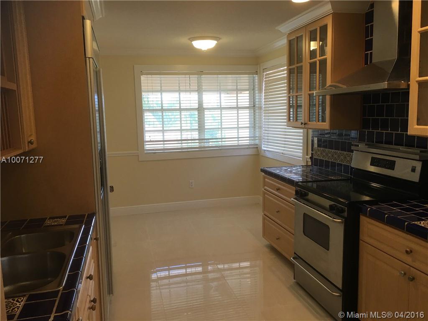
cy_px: 160
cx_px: 214
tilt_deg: -6.7
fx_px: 359
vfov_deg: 48.2
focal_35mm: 29
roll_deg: +1.4
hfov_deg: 61.7
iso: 25
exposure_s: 1/30
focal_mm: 4.15
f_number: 2.2
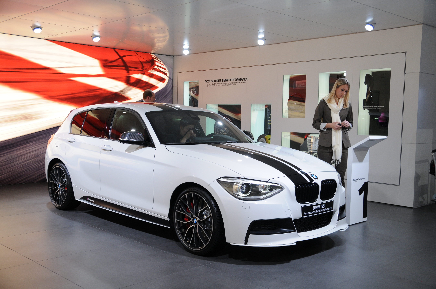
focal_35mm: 39
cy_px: 144
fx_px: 472
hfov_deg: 49.6
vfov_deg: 34.1
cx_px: 218
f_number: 5.6
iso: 400
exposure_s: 1/125
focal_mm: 26
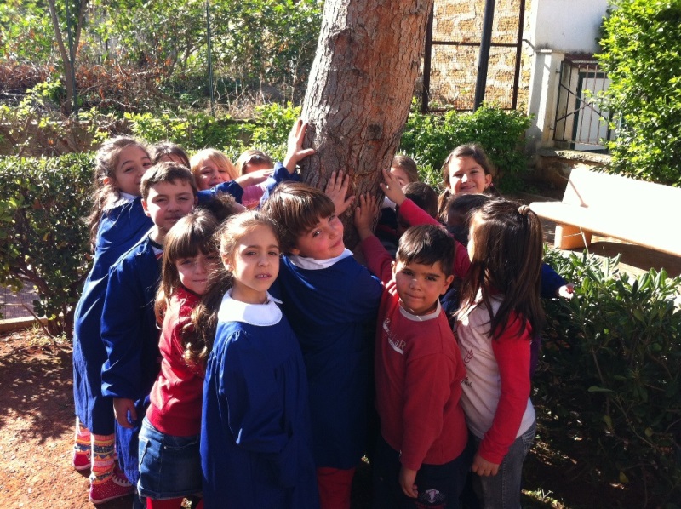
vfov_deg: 40.6
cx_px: 340
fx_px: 688
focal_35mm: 35
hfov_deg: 52.7
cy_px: 254
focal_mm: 3.85
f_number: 2.8
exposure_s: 1/331
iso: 80
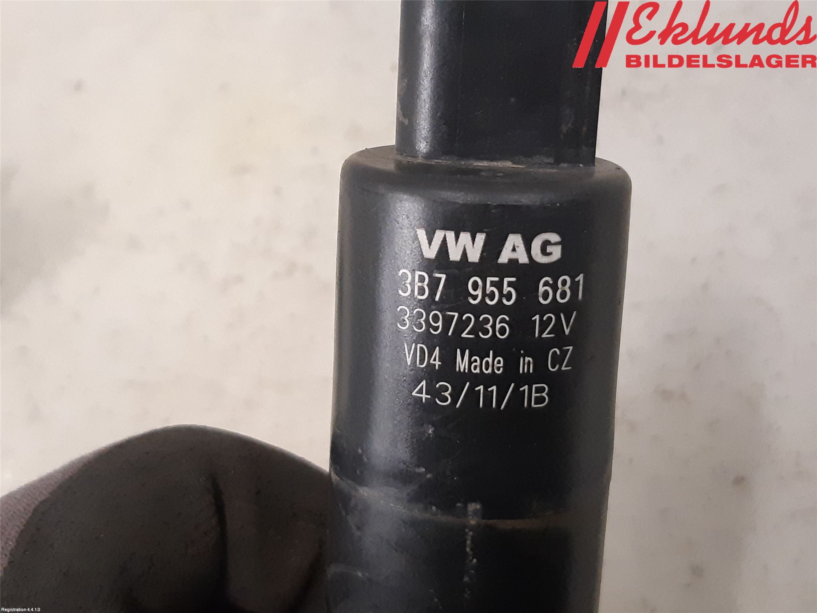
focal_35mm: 26
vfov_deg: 53.1
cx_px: 408
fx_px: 614
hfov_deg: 67.3
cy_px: 306
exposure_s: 1/50
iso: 320
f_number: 1.7
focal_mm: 3.93
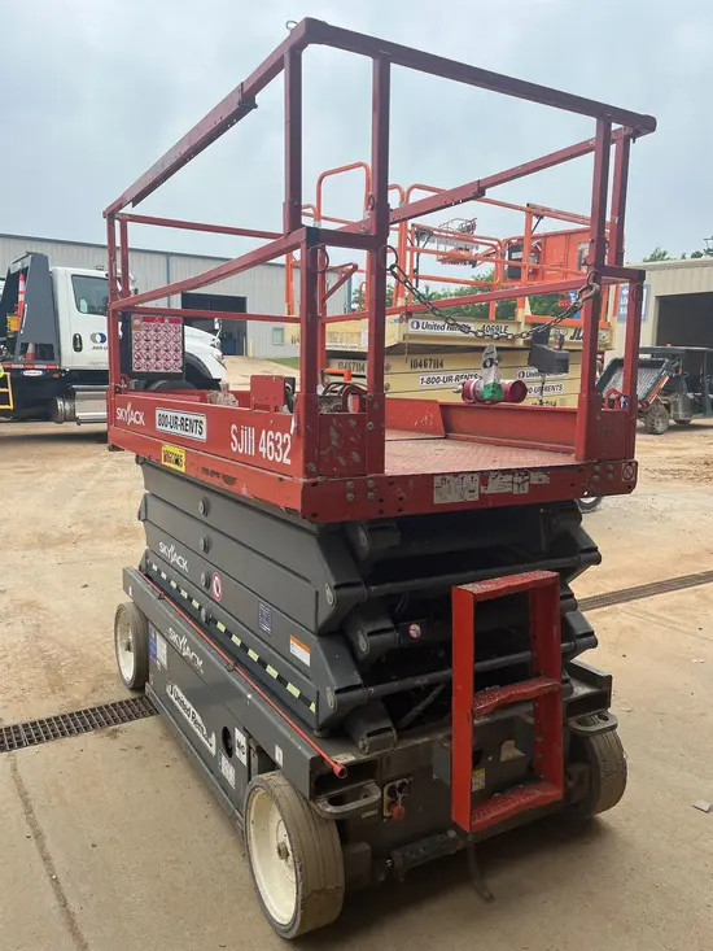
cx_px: 356
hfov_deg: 53.1
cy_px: 476
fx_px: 714
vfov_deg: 67.3
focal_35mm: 26
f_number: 1.6
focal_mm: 5.1
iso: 50
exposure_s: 1/1477
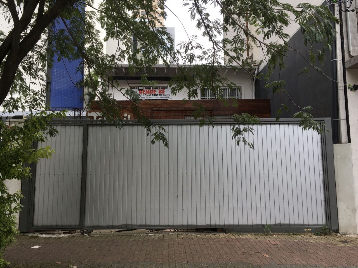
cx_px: 179
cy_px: 134
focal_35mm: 29
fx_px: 300
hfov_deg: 61.7
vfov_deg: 48.2
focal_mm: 4.15
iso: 25
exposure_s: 1/227
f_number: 2.2
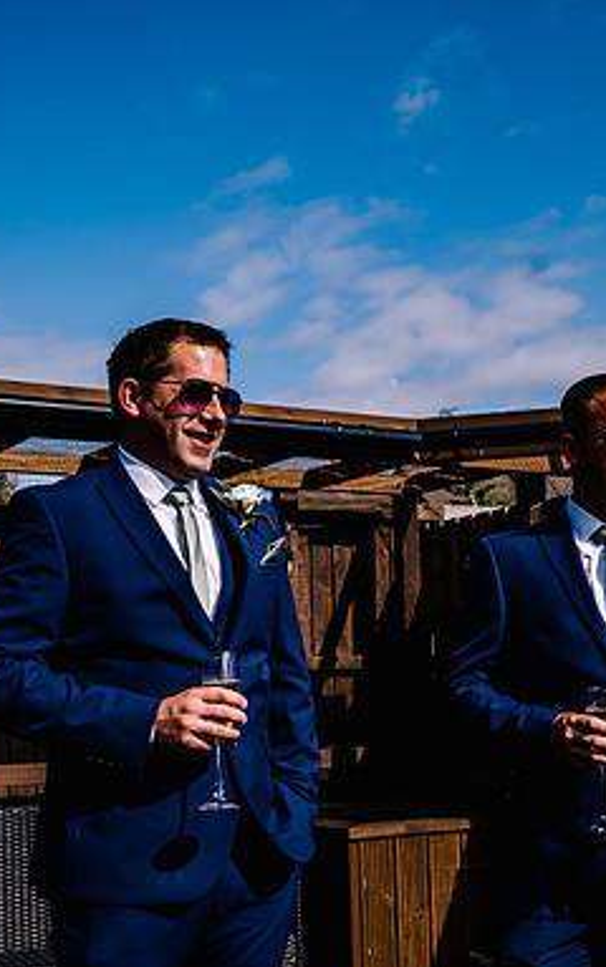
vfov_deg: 37.5
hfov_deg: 24.0
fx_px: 1424
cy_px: 484
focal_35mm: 54
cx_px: 374
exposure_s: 1/800
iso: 50
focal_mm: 35
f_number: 5.6
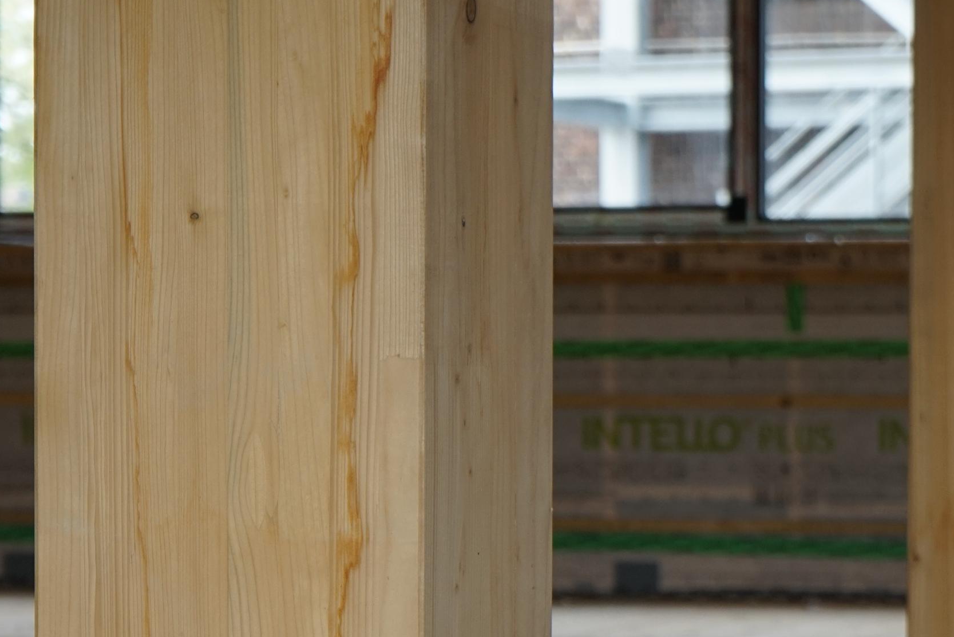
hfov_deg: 13.5
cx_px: 682
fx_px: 4028
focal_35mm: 152
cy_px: 610
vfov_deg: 9.0
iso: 400
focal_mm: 66
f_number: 5.6
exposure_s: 1/160
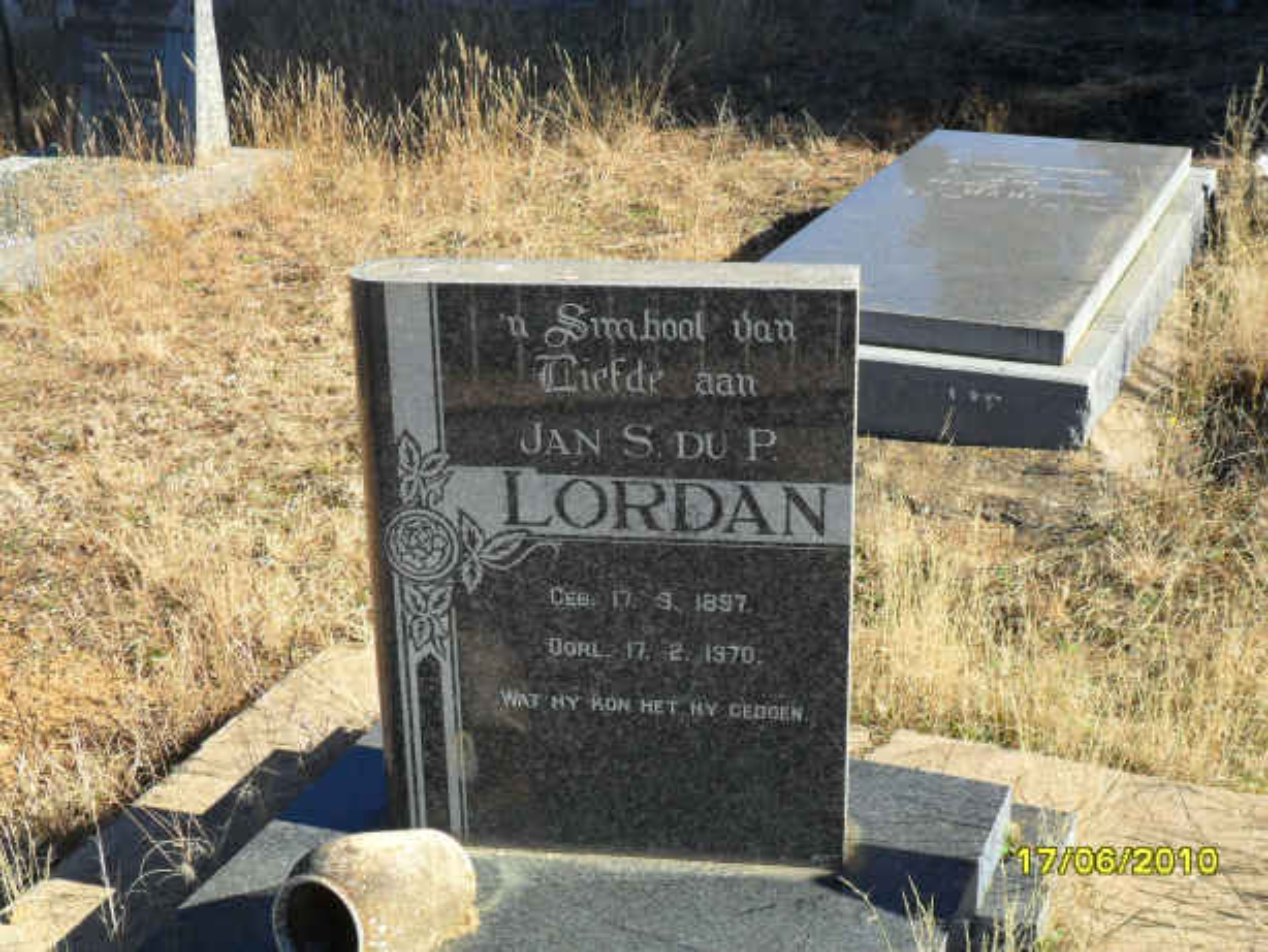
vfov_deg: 28.1
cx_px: 634
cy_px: 476
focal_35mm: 52
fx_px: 1906
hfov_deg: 36.8
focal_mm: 9.3
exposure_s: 1/250
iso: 100
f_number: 5
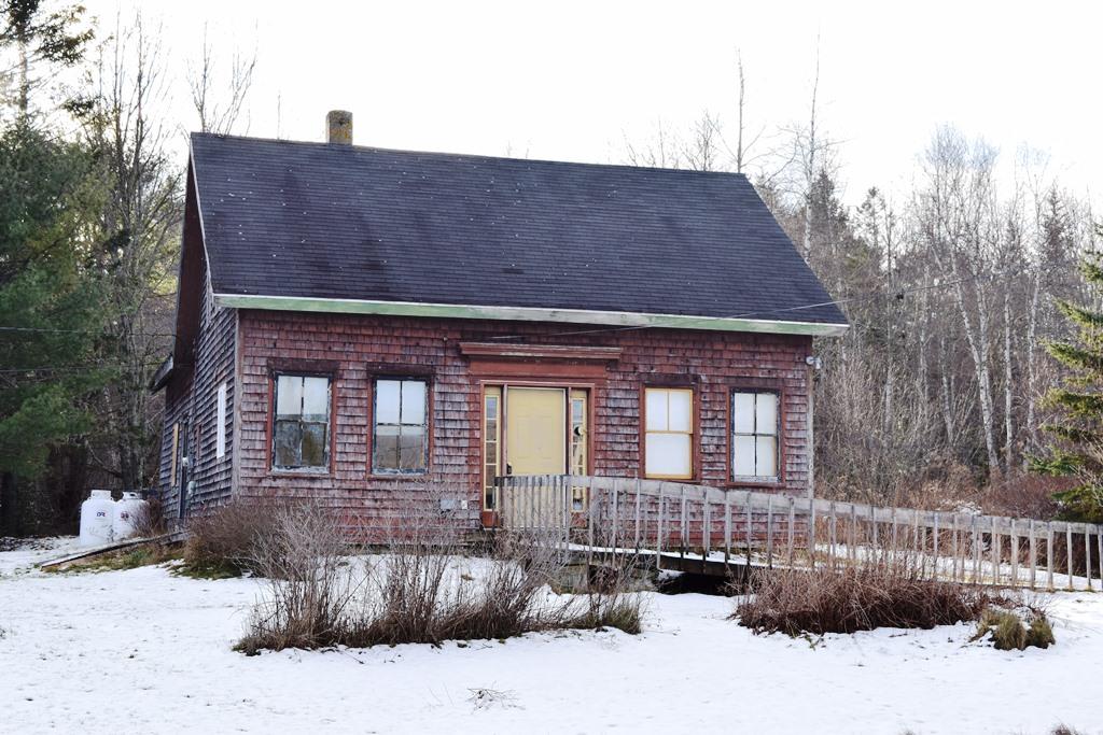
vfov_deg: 25.8
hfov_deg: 37.8
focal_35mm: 52
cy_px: 368
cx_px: 552
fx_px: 1609
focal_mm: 35
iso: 400
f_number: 10
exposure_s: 1/320
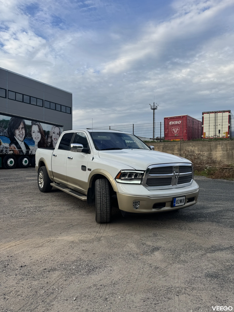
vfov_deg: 71.6
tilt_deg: +1.2
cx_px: 117
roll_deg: -0.7
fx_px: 216
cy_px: 156
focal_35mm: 24
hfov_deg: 56.8
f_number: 1.78
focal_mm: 6.76
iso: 80
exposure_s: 1/1923
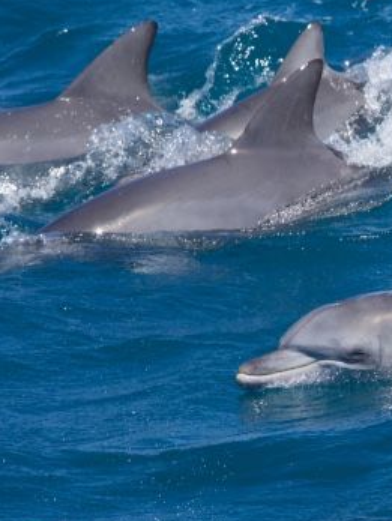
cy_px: 291
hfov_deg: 1.3
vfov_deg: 1.7
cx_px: 407
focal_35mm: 1184
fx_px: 17844
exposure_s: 1/3200
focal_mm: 535
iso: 1600
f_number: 8
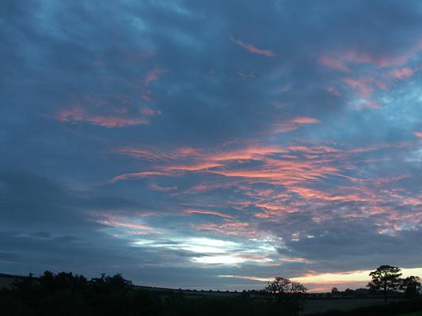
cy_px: 176
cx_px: 254
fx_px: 414
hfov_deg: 53.6
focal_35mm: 34
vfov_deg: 41.7
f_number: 2.8
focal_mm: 7.21
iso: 100
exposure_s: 1/40
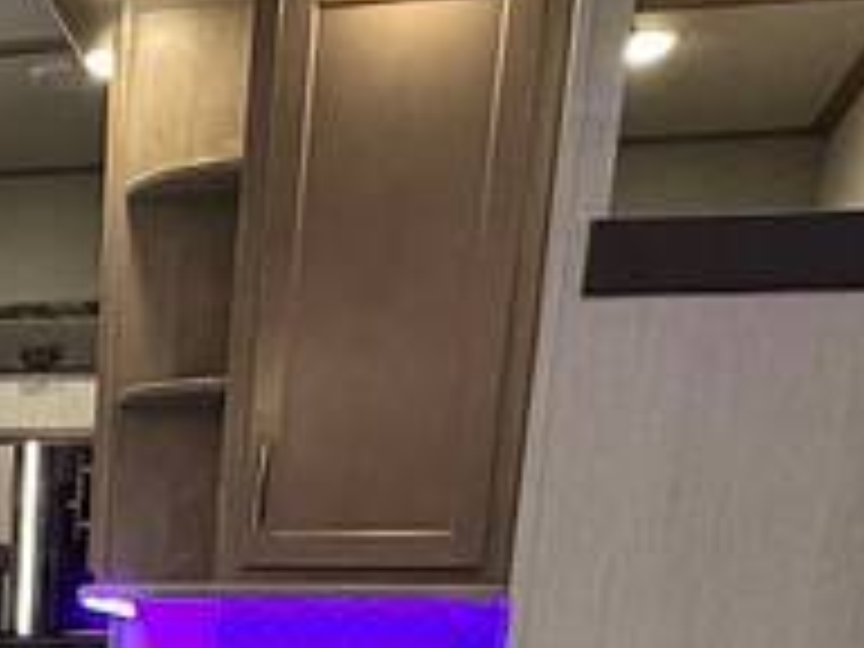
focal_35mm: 73
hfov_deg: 24.7
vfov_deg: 16.5
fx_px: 1822
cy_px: 1197
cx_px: -108
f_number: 2.2
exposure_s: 1/118
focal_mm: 2.22
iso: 320
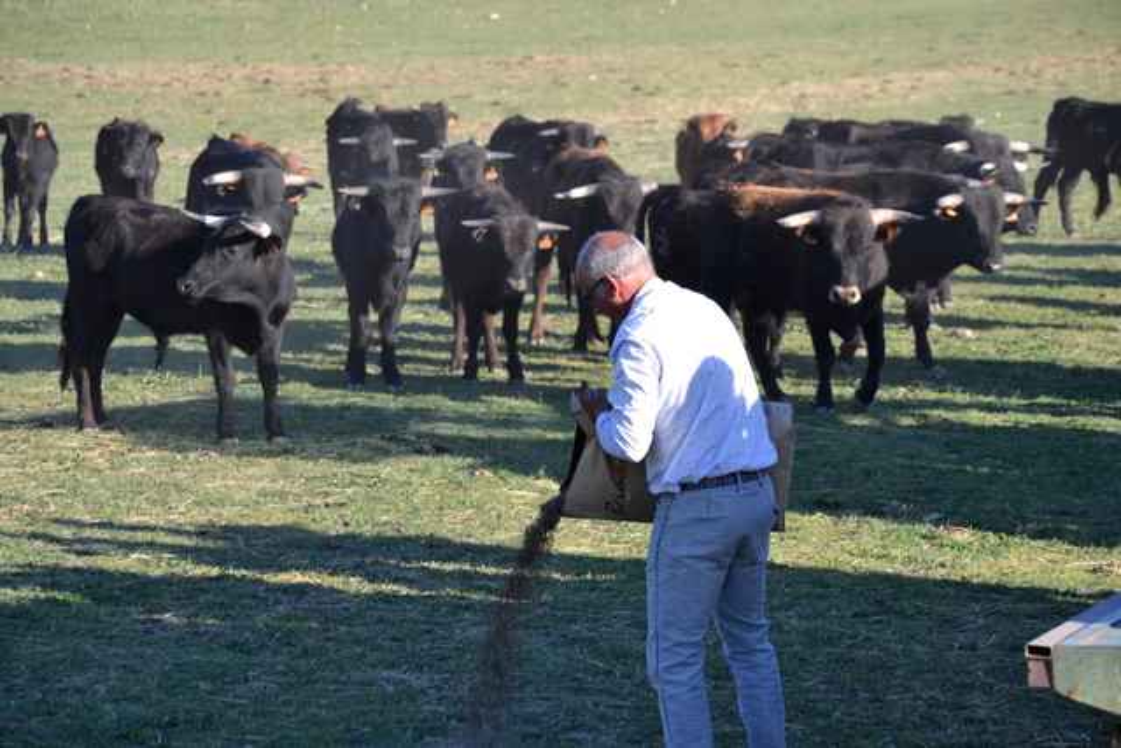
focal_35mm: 158
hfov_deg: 13.0
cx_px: 560
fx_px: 4905
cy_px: 374
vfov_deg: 8.7
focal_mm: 105
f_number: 6.3
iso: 100
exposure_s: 1/160
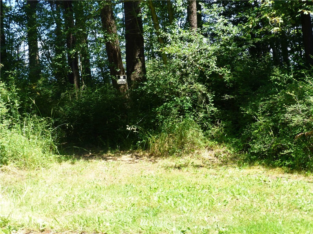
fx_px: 425
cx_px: 156
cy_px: 117
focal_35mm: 47
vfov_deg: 30.9
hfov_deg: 40.4
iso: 100
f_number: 4.2
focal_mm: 8.5
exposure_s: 1/160
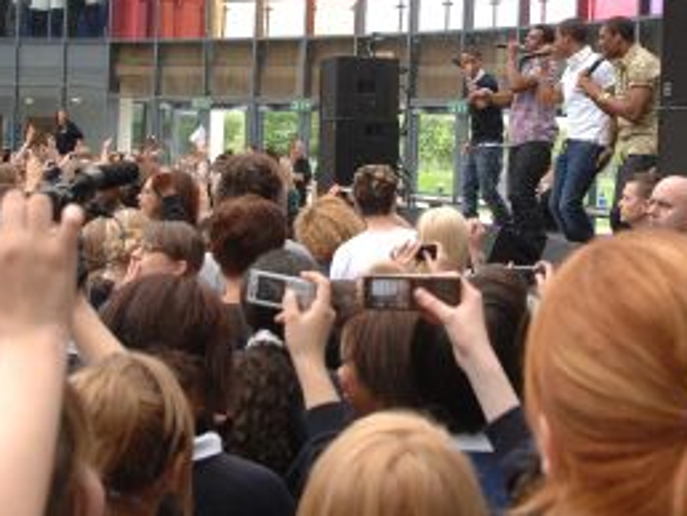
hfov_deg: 31.6
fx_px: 1212
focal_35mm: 61
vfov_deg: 23.8
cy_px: 130
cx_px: 386
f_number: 5
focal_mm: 24
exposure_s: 1/500
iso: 800
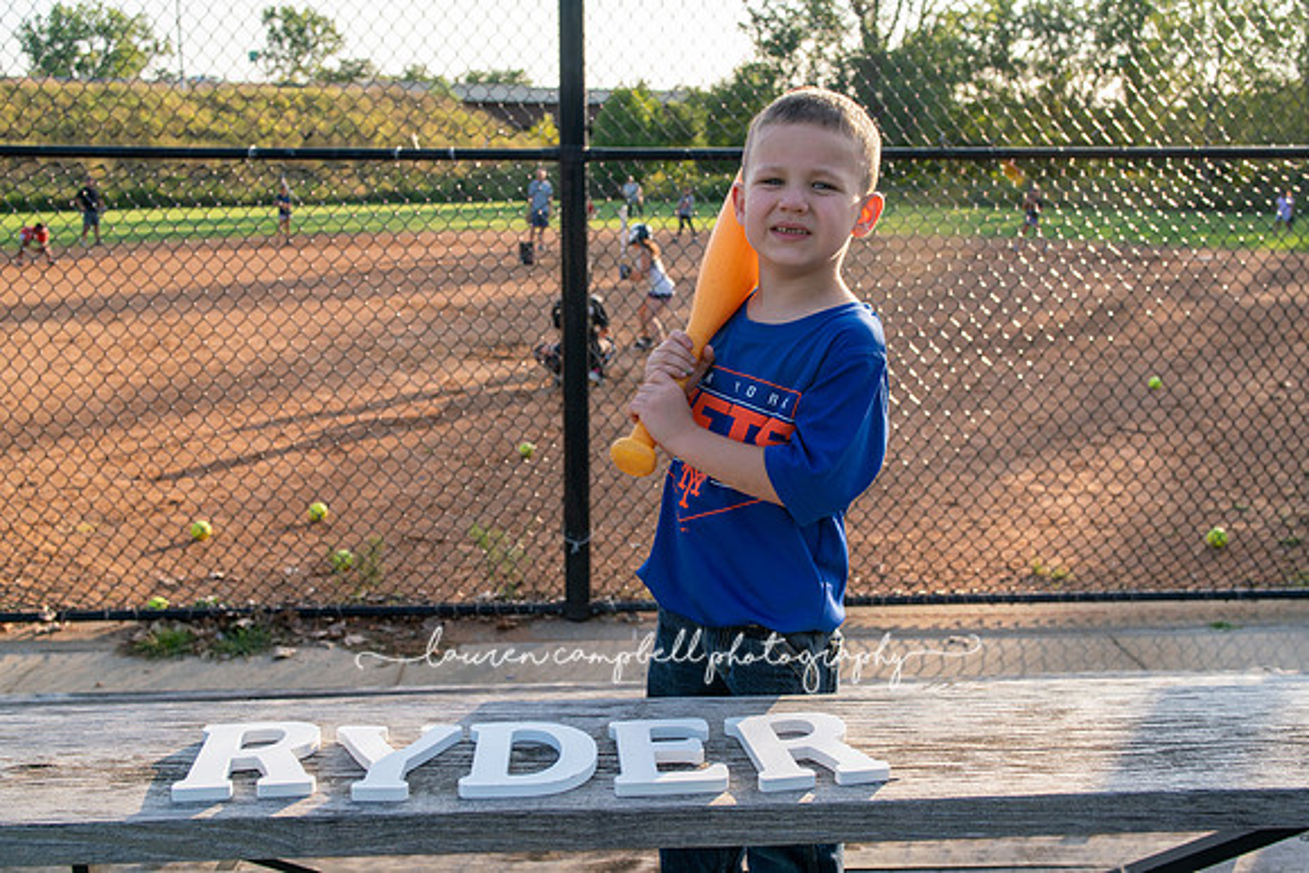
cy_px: 436
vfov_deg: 37.9
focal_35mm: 35
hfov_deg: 54.4
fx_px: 1273
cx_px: 654
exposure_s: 1/250
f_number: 7.1
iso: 400
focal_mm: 35
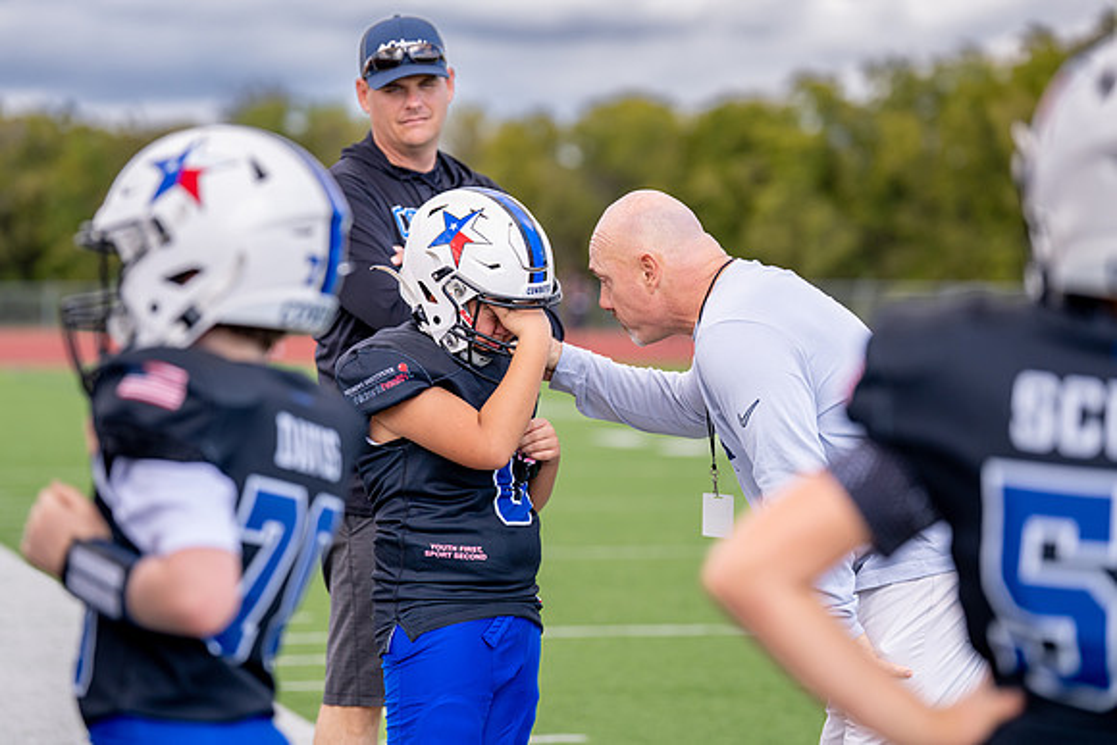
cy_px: 336
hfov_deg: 14.9
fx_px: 4272
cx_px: 543
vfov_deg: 10.0
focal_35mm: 138
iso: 320
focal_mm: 125
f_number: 2.8
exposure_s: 1/2000
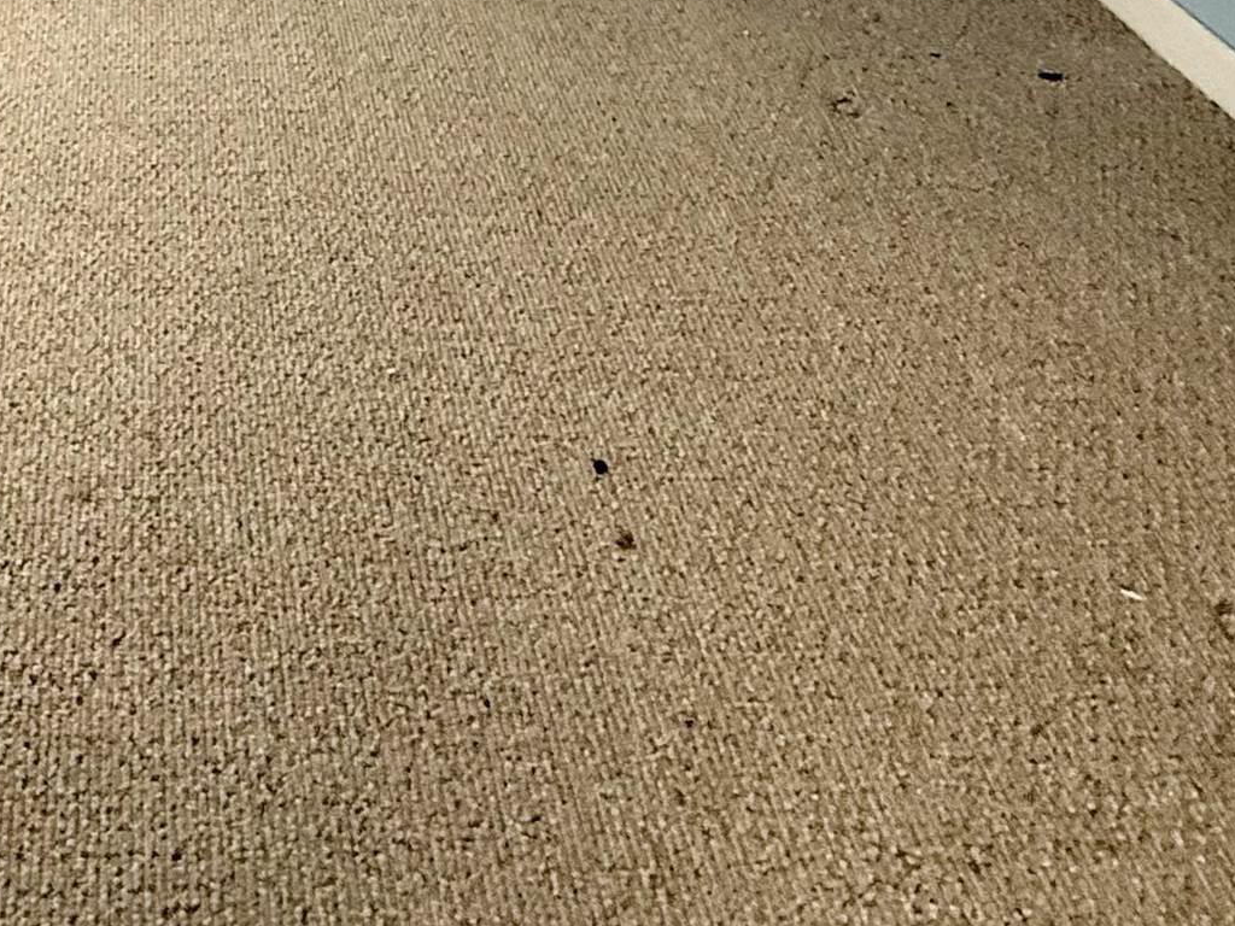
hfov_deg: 42.4
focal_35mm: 42
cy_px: -462
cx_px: 216
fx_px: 1498
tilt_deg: -12.9
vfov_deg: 25.7
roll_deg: +0.6
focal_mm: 2.22
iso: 500
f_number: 2.2
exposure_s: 1/60
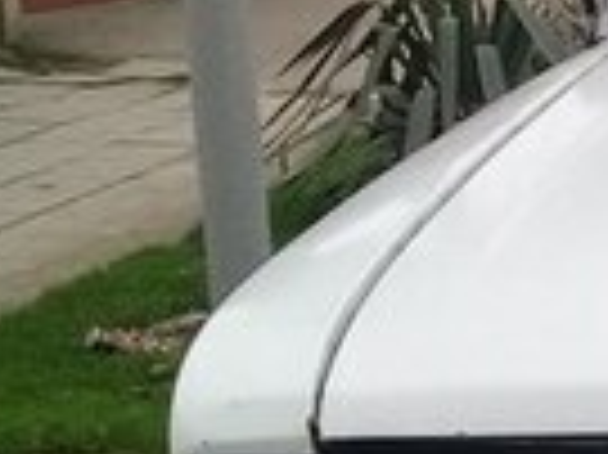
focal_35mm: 152
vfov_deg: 9.6
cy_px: 510
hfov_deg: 11.3
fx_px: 2667
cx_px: 1342
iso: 64
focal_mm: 3.3
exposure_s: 1/100
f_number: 2.2
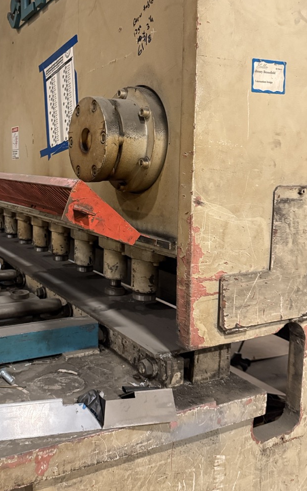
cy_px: 216
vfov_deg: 58.0
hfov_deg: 37.2
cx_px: 71
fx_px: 442
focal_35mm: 33
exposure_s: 1/40
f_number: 1.78
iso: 1000
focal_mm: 6.76
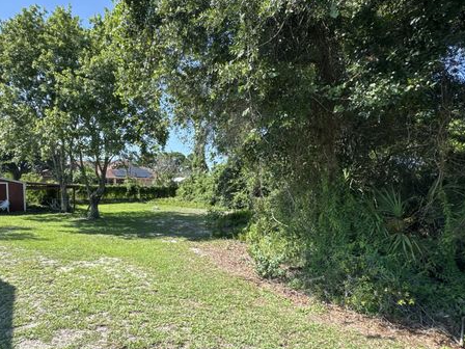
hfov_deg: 81.1
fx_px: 269
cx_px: 195
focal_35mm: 20
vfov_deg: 65.3
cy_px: 211
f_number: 2.2
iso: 40
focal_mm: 2.22
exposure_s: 1/681
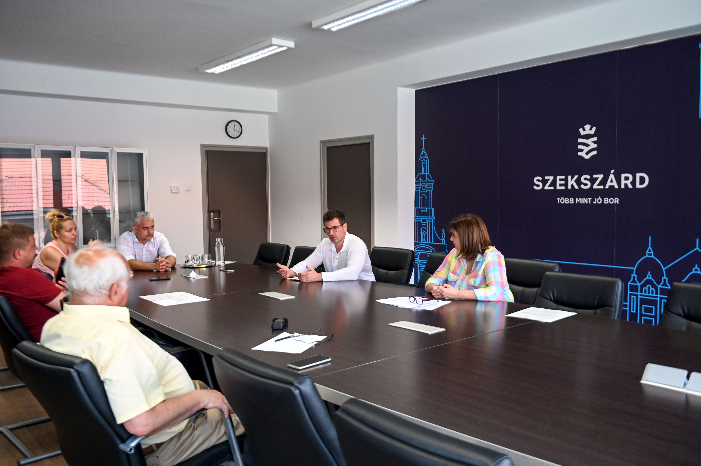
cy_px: 233
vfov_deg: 42.3
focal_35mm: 31
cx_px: 350
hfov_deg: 60.3
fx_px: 603
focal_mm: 31
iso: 1600
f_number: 3.2
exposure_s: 1/640
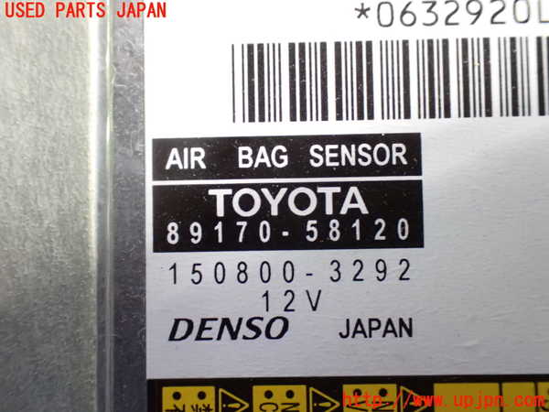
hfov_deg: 45.8
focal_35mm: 41
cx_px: 274
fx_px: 650
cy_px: 206
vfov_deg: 35.1
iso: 1600
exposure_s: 1/30
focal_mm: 7.31
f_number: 2.8
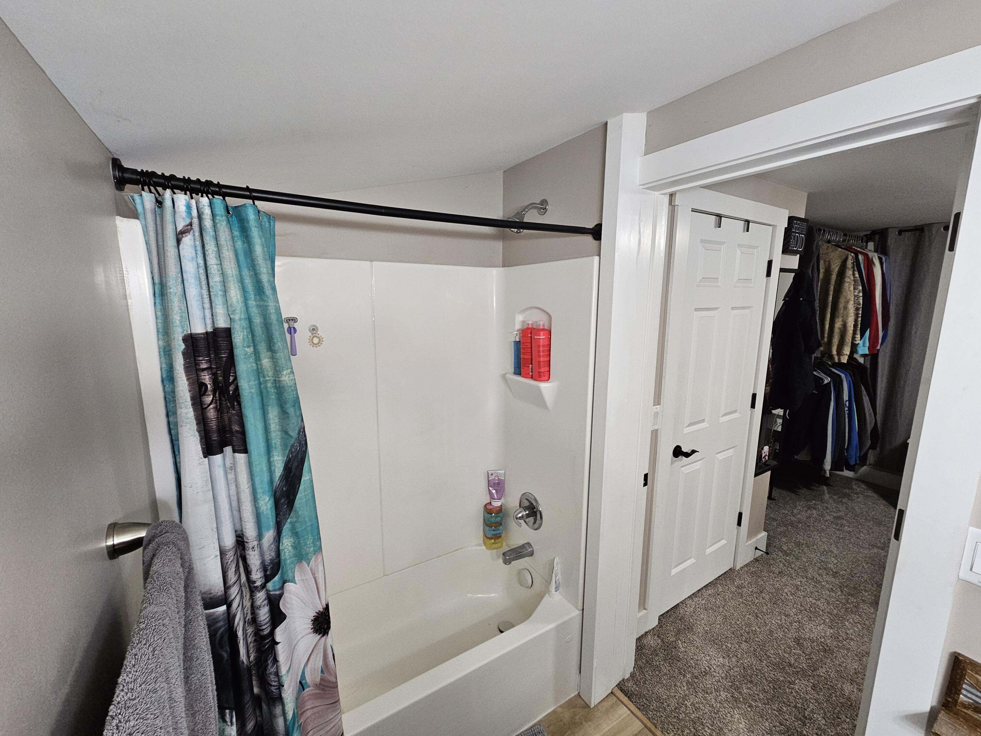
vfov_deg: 89.9
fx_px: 368
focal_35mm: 13
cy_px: 368
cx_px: 490
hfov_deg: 106.2
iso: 400
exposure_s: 1/60
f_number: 2.2
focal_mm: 2.2
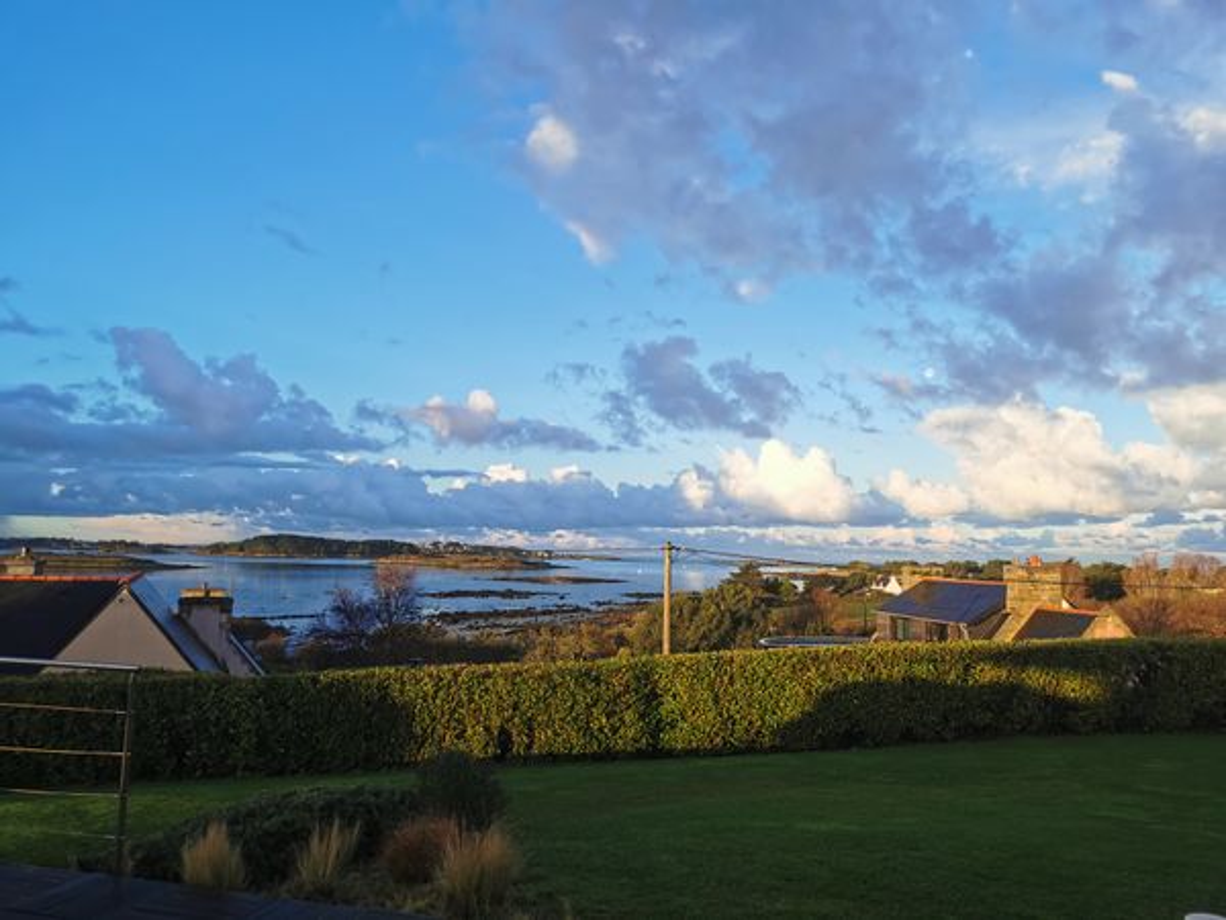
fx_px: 956
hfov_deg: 65.3
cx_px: 613
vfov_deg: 51.4
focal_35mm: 27
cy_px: 460
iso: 50
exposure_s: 1/966
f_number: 1.8
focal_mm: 5.58
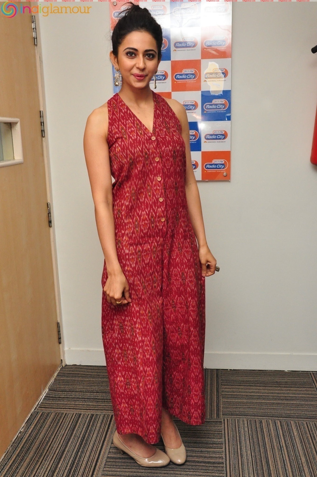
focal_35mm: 36
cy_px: 238
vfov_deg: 53.2
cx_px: 158
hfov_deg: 36.8
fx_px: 477
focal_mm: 24
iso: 1600
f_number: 10
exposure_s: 1/125
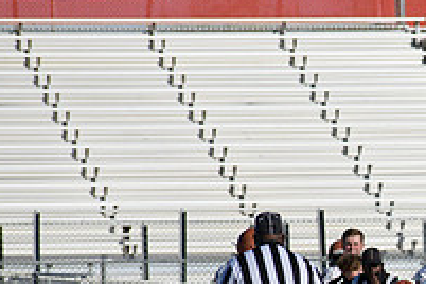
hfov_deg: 3.6
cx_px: 517
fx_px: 6839
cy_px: 363
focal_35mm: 578
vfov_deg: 2.4
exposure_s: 1/8000
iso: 450
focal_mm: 200
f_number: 5
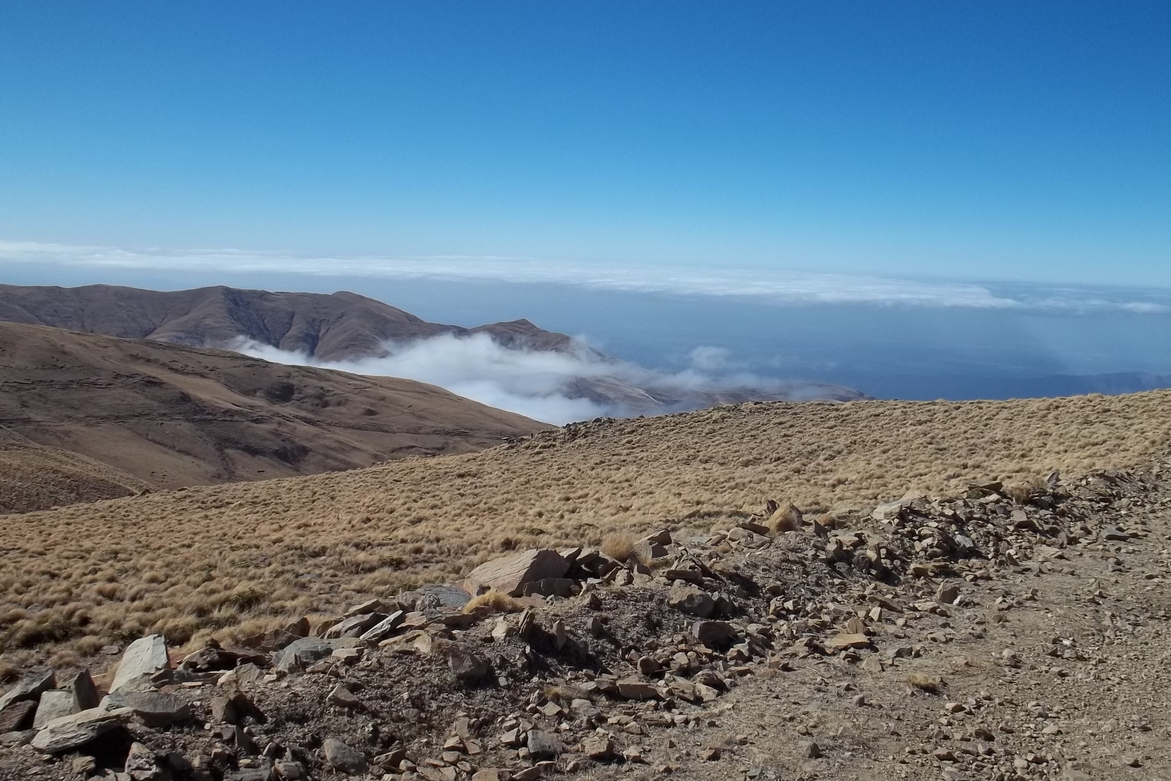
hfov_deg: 54.4
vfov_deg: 37.8
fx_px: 1138
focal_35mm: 35
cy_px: 423
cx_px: 588
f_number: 8
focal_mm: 5.9
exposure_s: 1/250
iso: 64
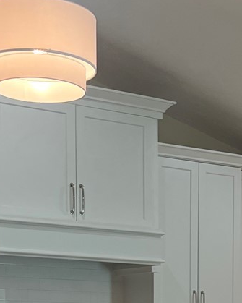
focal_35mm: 97
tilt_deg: -5.0
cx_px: 201
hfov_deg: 15.7
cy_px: 408
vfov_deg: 18.3
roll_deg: +0.3
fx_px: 869
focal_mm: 5.1
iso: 80
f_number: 1.6
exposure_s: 1/120
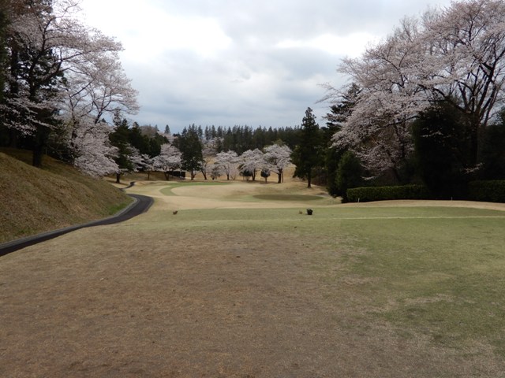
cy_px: 189
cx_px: 252
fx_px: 511
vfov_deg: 40.7
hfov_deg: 52.6
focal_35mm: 35
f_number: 4
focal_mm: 6.2
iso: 80
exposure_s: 1/400
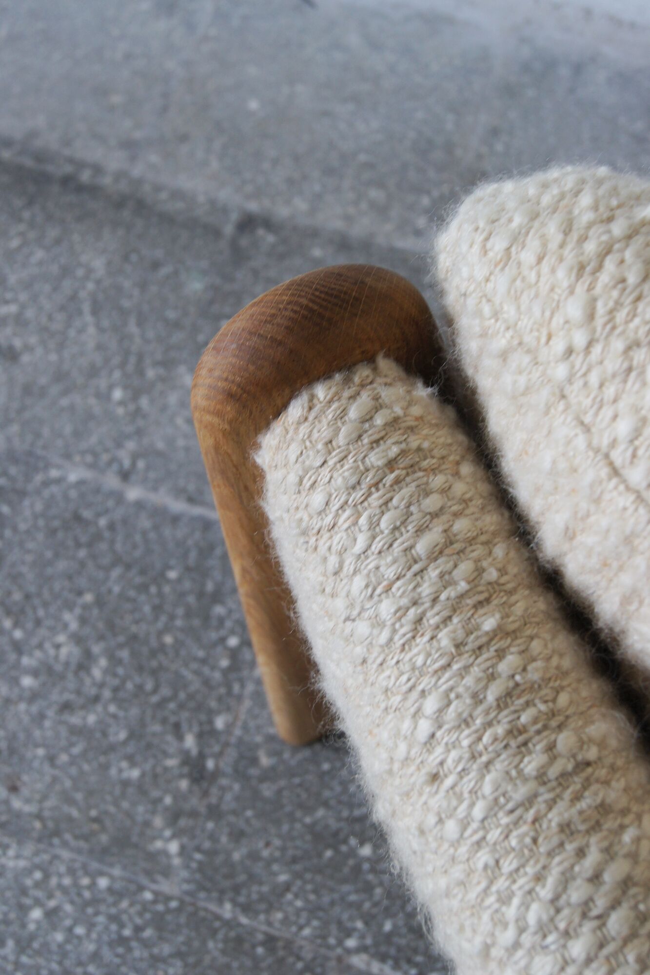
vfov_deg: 46.4
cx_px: 325
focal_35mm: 42
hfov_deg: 31.9
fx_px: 1138
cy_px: 488
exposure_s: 1/30
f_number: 5.6
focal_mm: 28
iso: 400
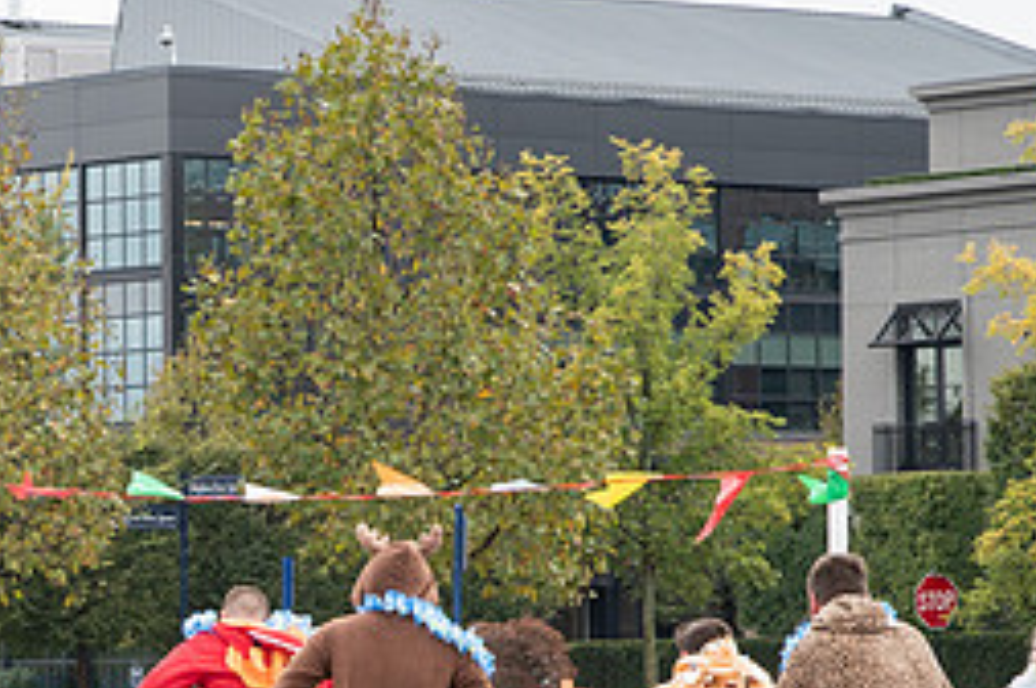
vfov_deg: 5.8
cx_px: 215
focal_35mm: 234
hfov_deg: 8.8
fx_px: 6725
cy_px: 646
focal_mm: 70
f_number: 6.3
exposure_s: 1/400
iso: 400
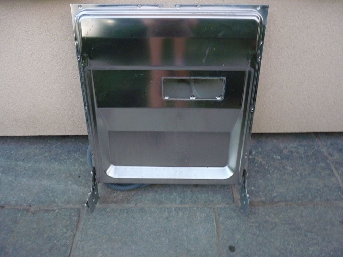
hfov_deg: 65.3
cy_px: 128
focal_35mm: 27
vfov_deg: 51.4
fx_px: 268
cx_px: 172
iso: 400
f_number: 2.8
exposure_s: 1/5
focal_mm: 4.8
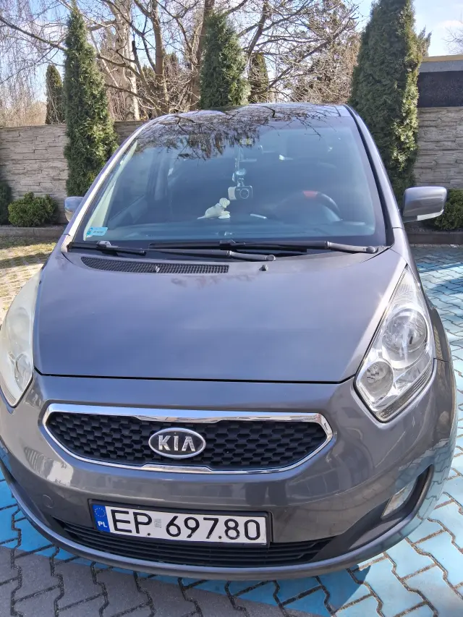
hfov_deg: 53.1
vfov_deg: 67.3
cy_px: 308
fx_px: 464
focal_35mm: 26
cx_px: 232
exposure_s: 1/221
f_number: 1.8
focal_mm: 3.98
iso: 25
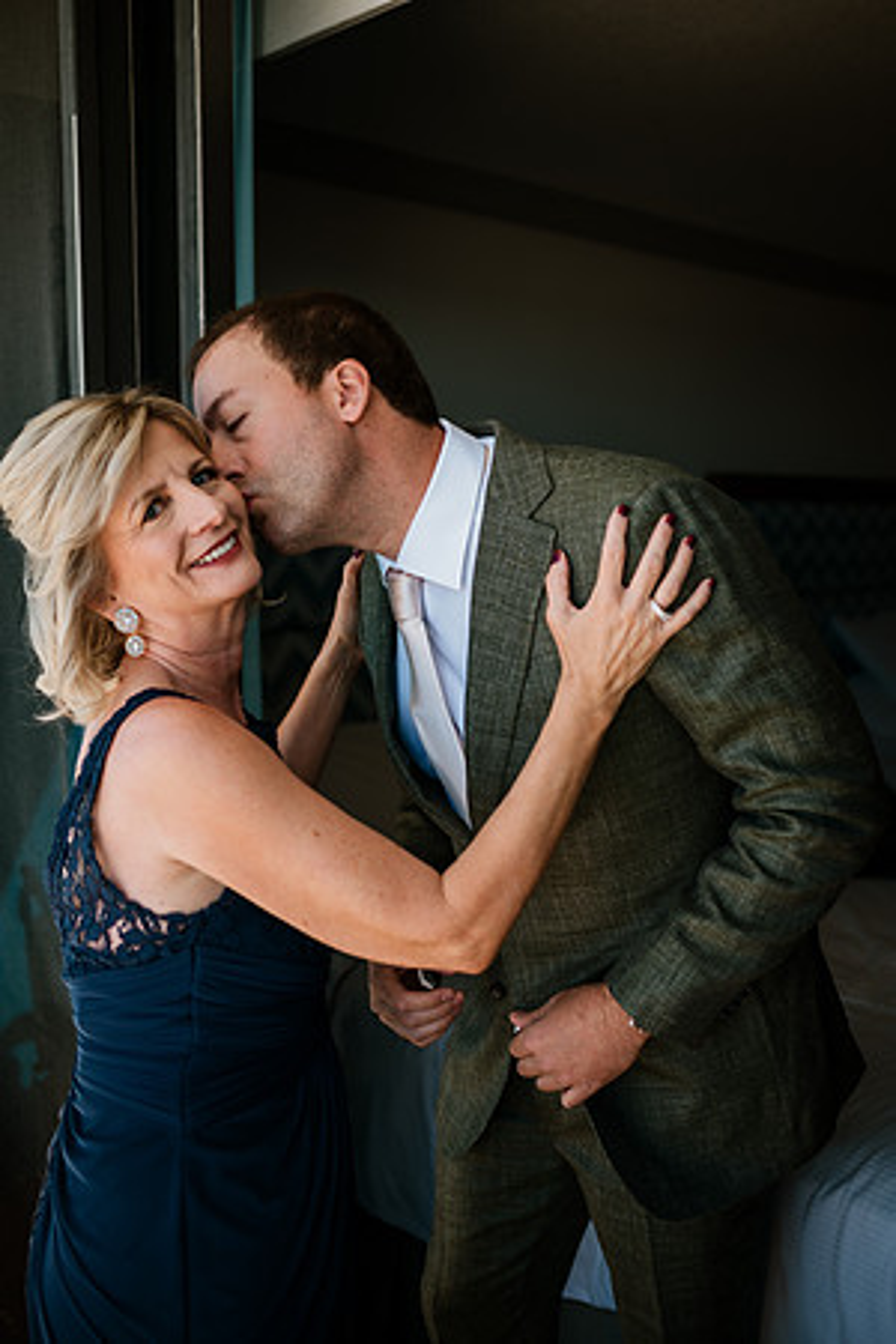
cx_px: 448
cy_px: 672
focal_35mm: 35
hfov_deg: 37.9
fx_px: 1307
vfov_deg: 54.4
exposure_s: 1/640
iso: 100
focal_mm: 35
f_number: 2.2
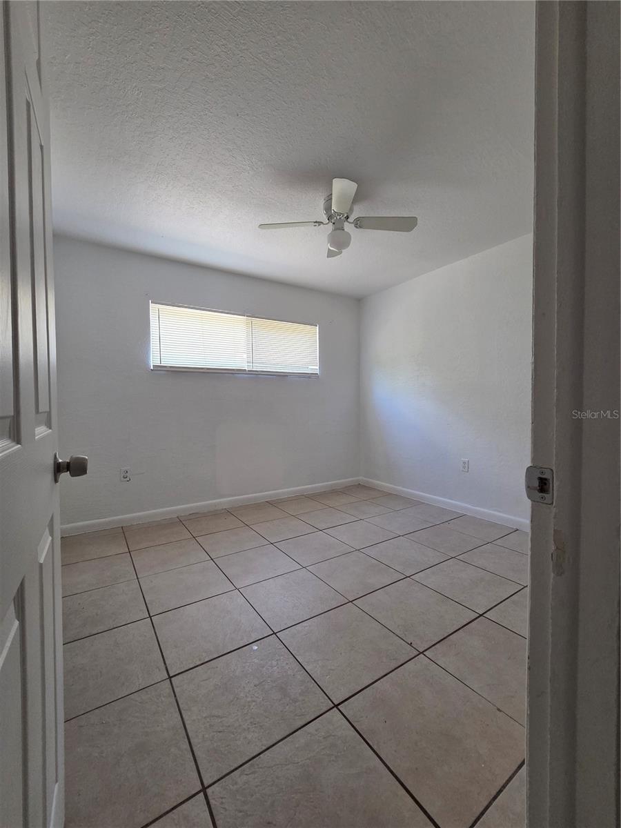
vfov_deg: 106.2
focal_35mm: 13
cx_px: 310
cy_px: 414
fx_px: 311
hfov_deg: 89.9
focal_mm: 2.2
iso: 250
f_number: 2.2
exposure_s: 1/60
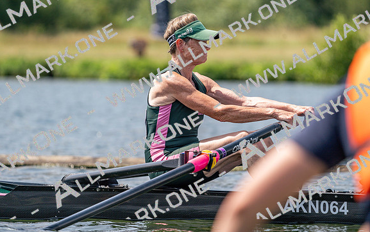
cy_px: 109
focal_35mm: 385
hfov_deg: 5.5
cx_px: 185
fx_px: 3883
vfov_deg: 3.4
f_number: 6.3
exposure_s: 1/1600
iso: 250
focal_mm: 376
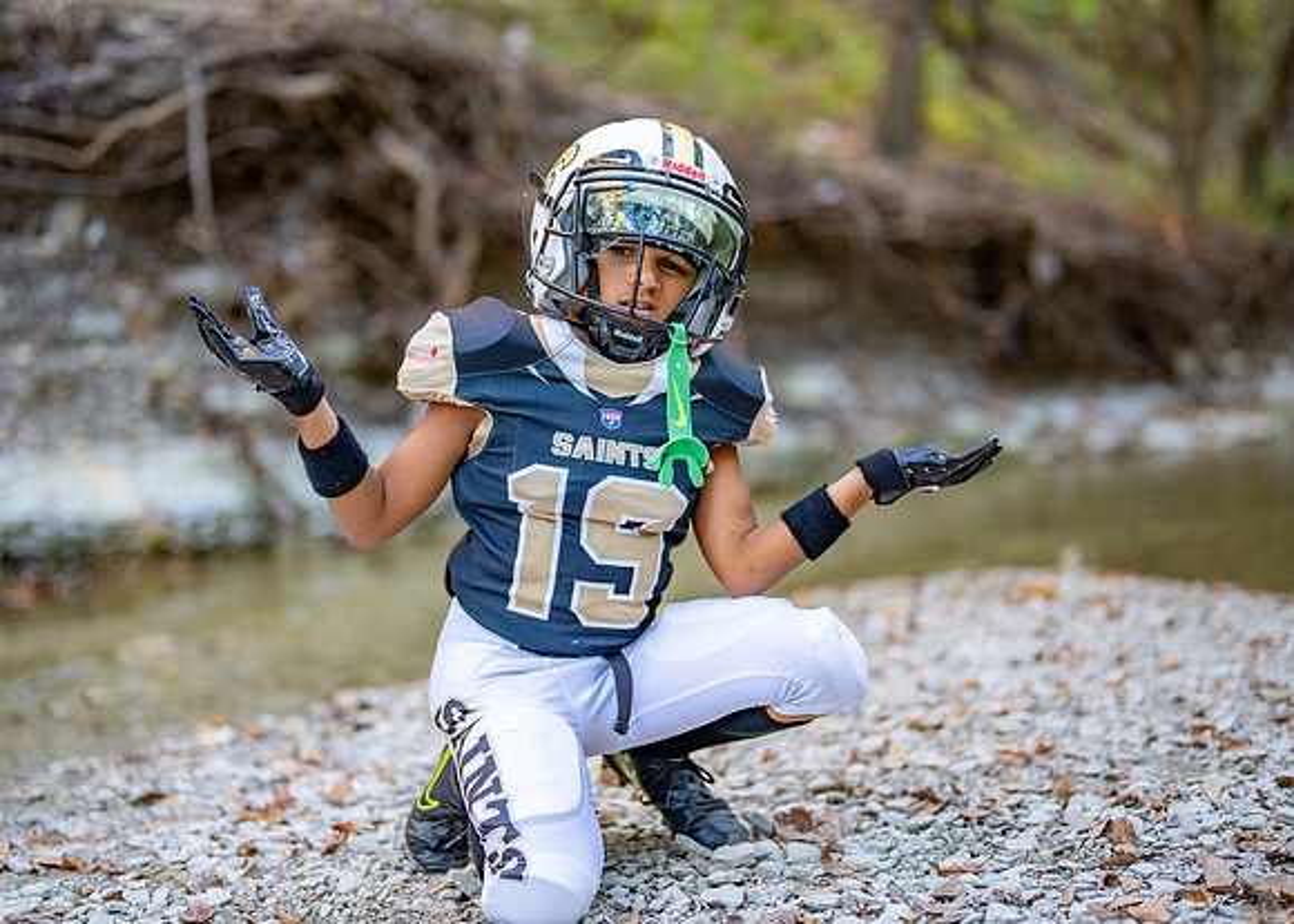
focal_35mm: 54
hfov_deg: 36.4
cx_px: 621
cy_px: 452
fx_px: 1967
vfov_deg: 26.4
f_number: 1.2
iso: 320
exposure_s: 1/250
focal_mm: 50
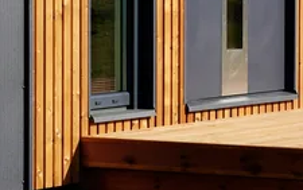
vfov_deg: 5.4
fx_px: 2012
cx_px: 490
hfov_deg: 8.4
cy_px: -39
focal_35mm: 243
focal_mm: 39.9
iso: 100
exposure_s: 1/200
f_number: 10
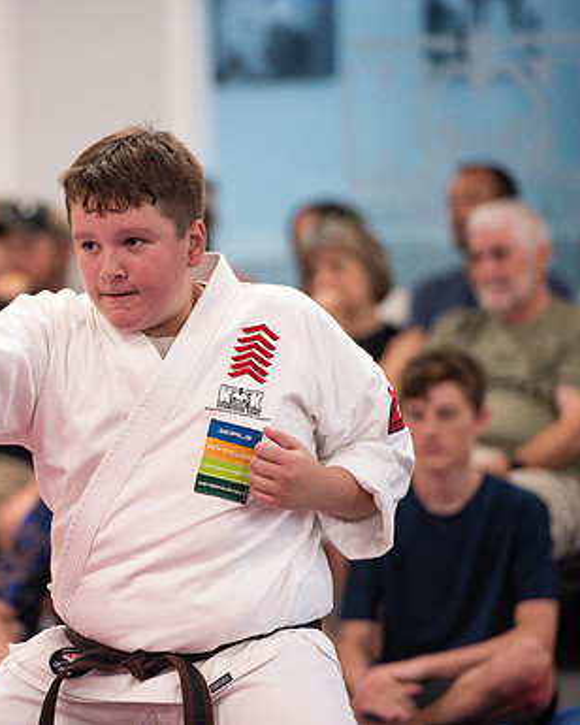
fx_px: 6072
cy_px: 362
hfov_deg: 5.5
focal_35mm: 283
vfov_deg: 6.8
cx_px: 104
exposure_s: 1/400
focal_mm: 200
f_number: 3.5
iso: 1600
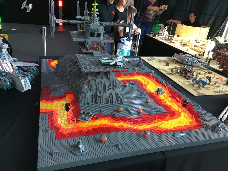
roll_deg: -6.9
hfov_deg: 61.7
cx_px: 114
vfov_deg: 48.2
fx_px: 191
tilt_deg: -25.0
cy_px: 86
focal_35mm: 29
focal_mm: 4.15
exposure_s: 1/33
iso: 40
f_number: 2.2
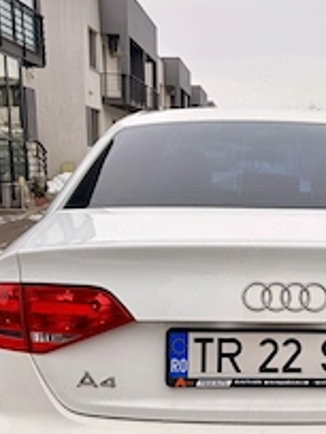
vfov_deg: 37.1
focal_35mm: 51
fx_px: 640
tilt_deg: -12.0
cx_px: 273
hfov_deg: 27.8
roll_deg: -0.6
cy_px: 291
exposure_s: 1/2012
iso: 50
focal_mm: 5.96
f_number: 1.6
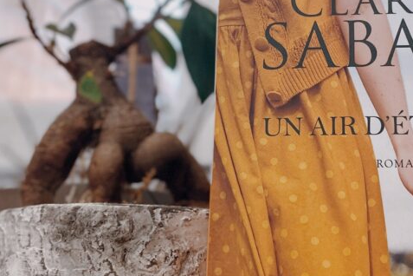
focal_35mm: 58
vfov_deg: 23.3
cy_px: 89
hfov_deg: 33.7
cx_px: 318
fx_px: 665
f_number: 1.8
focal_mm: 4.25
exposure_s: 1/119
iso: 125
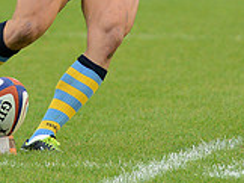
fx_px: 6806
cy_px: -84
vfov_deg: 1.5
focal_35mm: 967
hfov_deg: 2.1
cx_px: 36
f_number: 4
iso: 2500
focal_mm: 280
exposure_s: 1/500
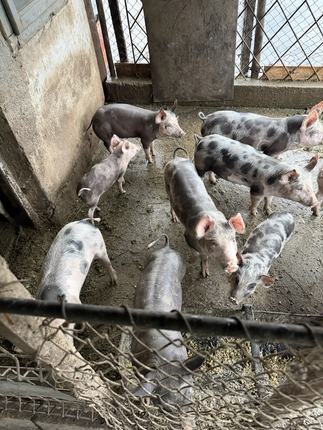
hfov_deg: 56.8
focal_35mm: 24
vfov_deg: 71.6
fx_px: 299
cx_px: 162
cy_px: 215
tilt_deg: -49.4
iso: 800
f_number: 1.78
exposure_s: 1/56
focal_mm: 6.76
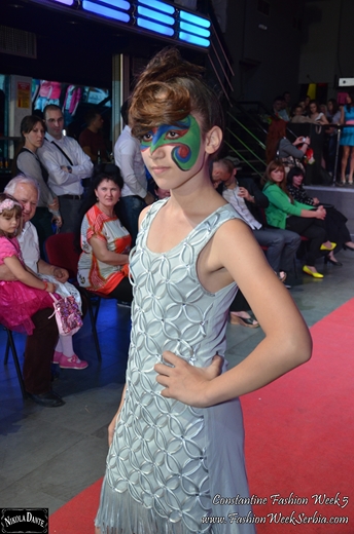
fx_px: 623
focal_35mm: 42
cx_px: 177
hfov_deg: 31.7
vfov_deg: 46.5
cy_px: 267
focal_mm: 28
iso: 800
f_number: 4
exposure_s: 1/60
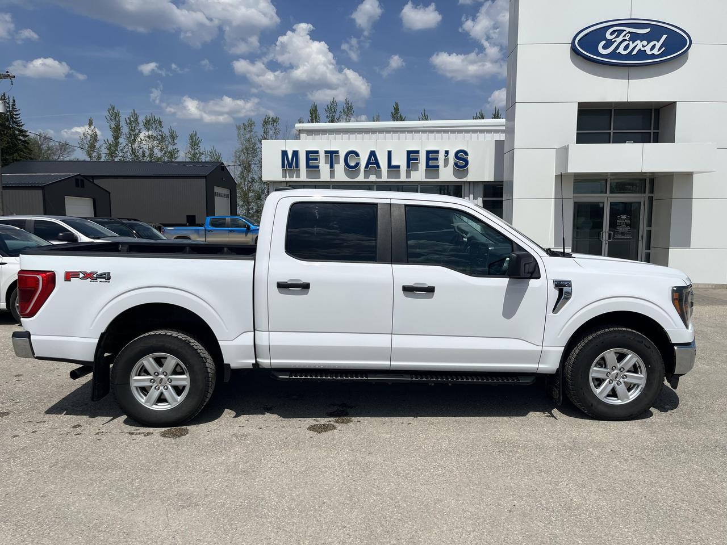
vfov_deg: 53.1
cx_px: 364
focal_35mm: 26
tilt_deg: -6.3
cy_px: 272
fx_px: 546
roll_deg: -0.6
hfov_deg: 67.3
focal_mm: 5.1
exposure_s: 1/10870
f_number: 1.6
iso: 50
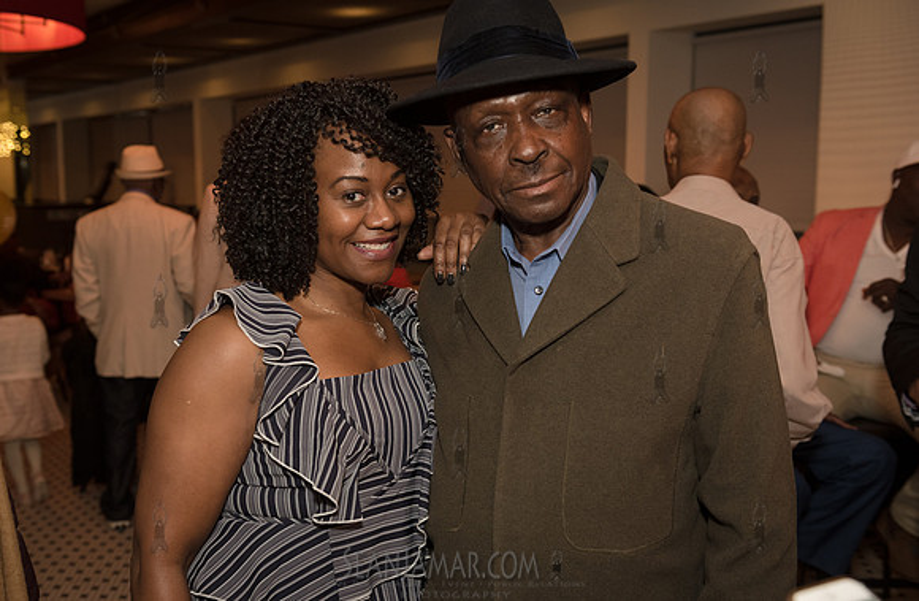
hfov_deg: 50.4
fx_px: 976
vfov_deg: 34.2
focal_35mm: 38
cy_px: 326
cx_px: 431
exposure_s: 1/320
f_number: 4.5
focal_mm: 36
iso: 1250
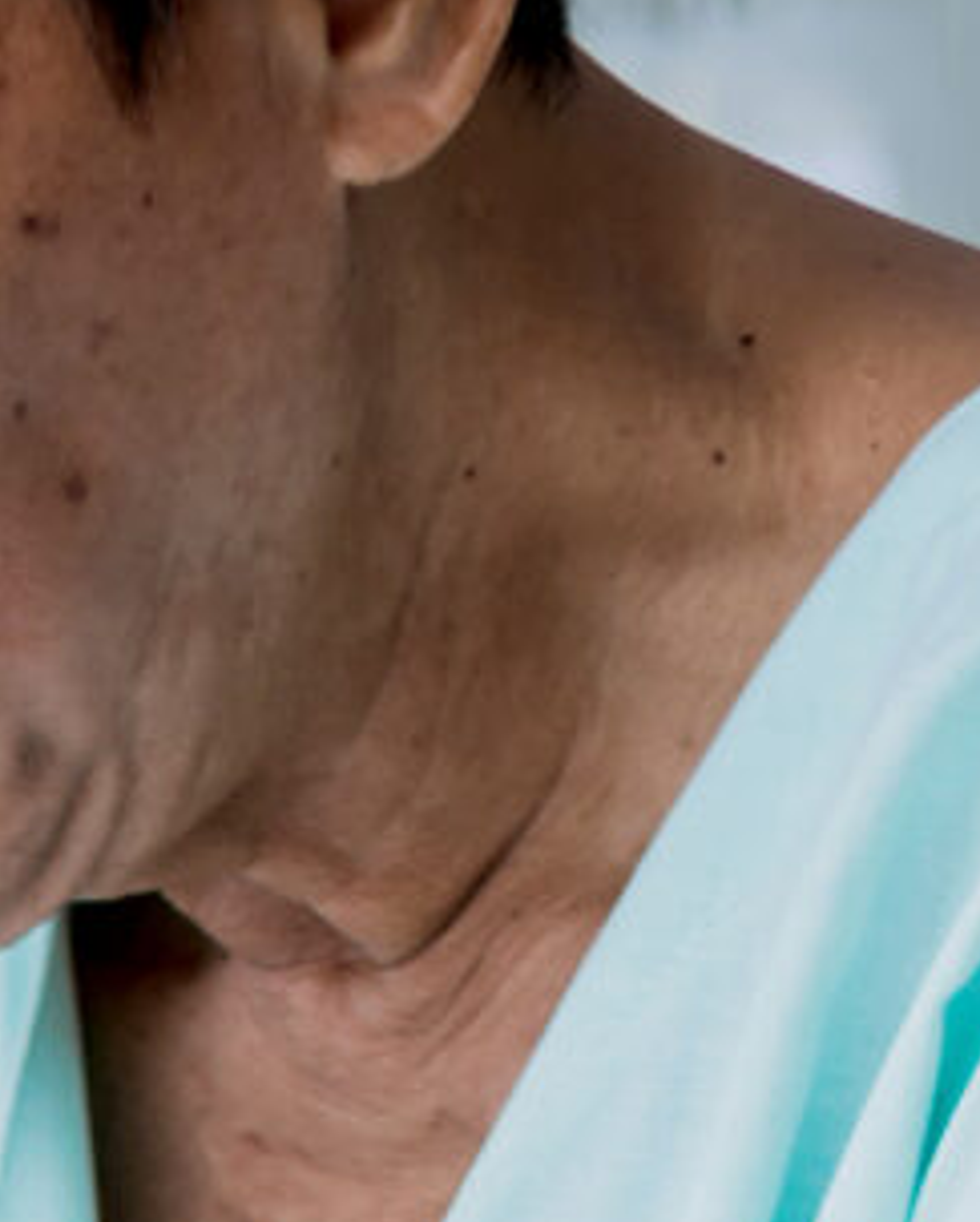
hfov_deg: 3.9
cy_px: 4186
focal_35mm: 396
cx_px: -1012
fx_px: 14335
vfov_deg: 4.6
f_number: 2
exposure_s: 1/320
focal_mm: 50
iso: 100
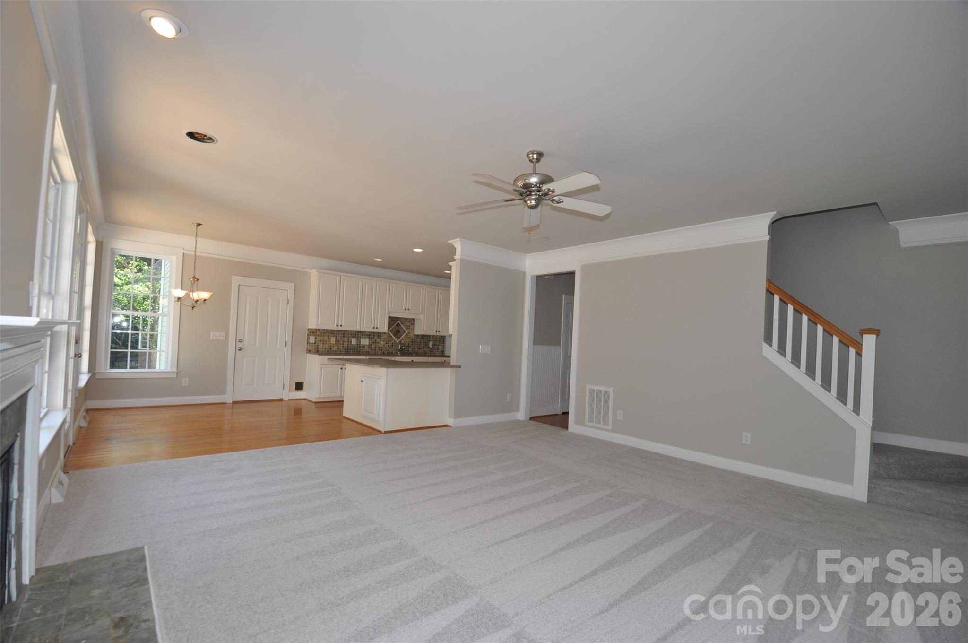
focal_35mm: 15
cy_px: 322
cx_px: 484
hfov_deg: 100.5
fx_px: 403
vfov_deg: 77.2
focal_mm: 10
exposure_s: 1/100
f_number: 5
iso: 400
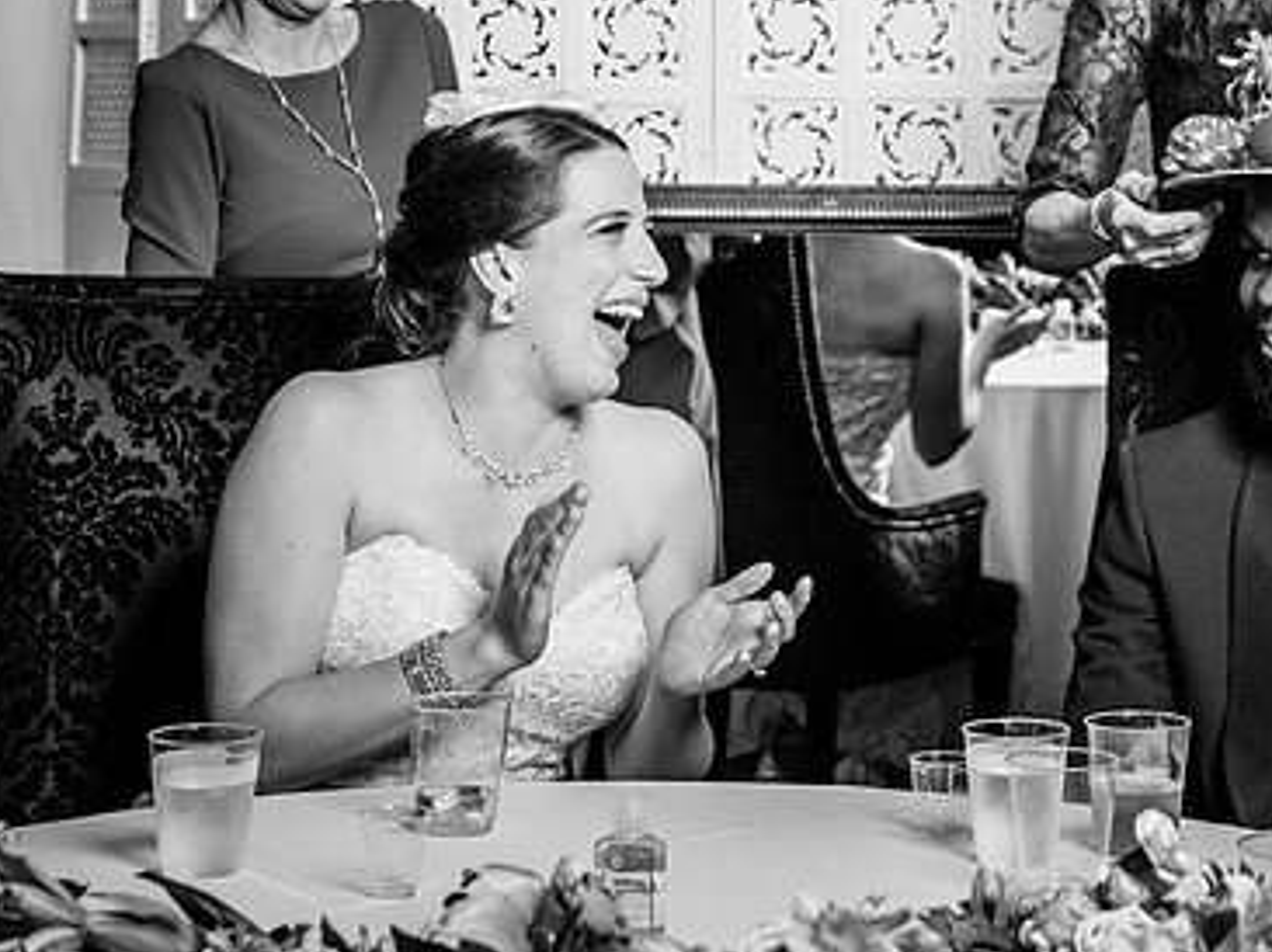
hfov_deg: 20.3
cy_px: 199
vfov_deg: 15.3
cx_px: 913
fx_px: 3525
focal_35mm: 96
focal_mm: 52
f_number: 5.6
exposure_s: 1/200
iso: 1000
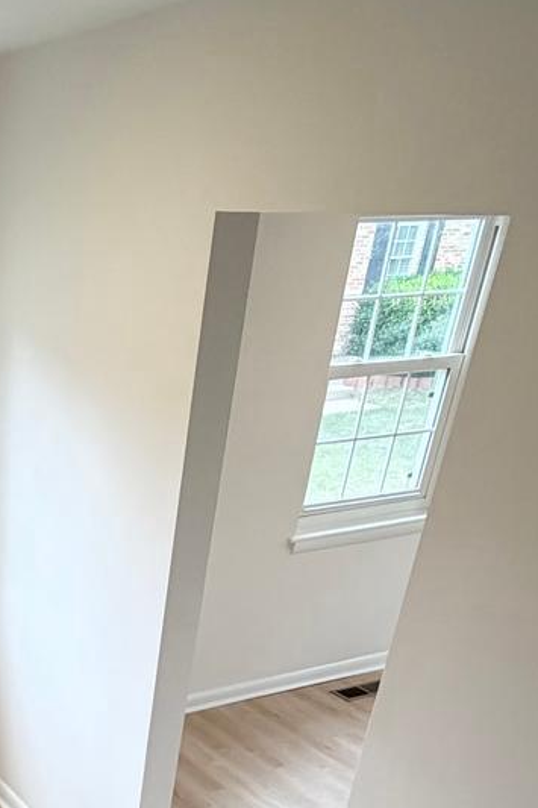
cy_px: 881
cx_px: -62
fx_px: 942
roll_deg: +2.4
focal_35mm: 42
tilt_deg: -35.9
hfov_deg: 28.7
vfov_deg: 38.7
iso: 160
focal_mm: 2.22
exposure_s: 1/120
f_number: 2.2
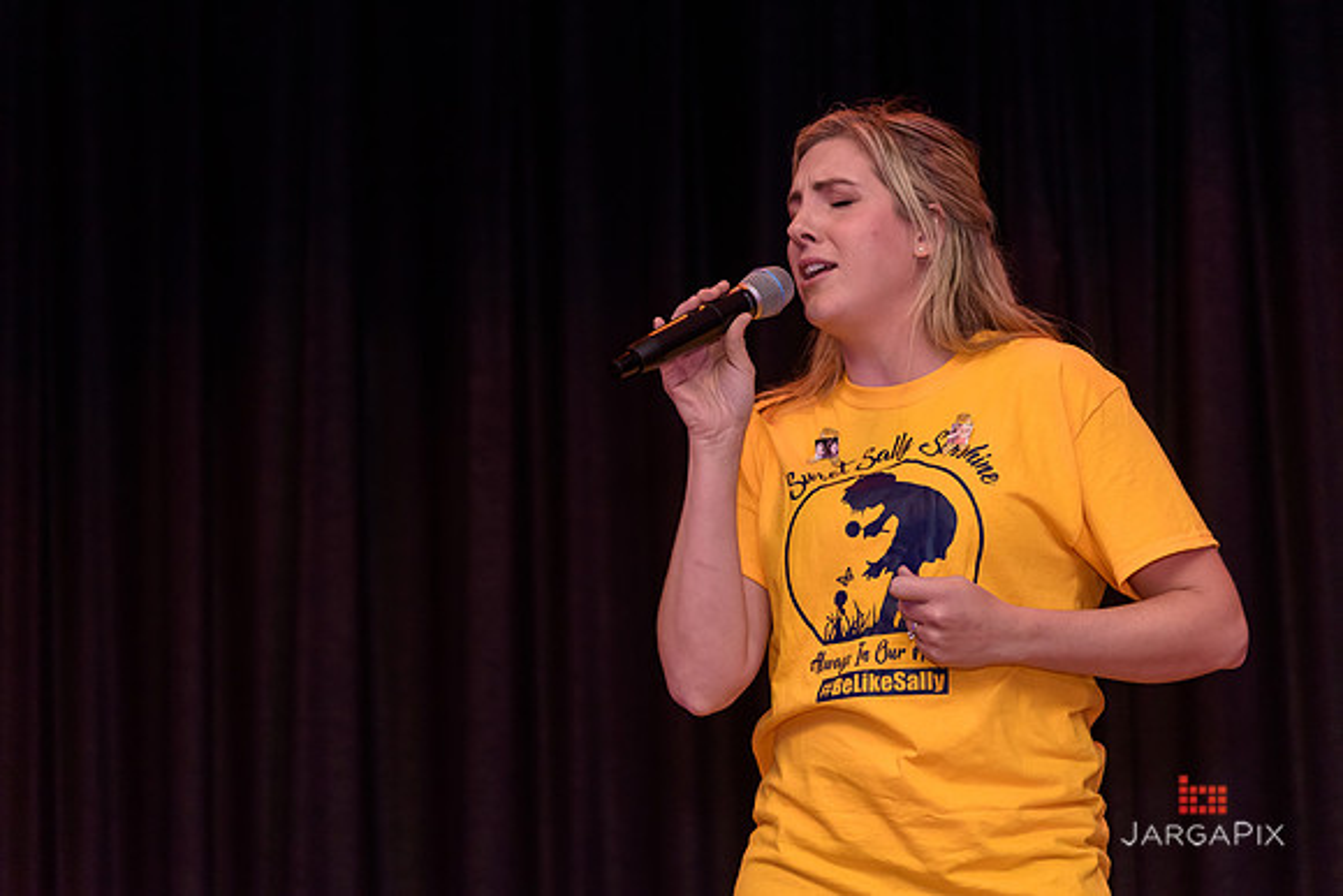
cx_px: 672
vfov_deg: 11.4
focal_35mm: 120
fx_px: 4478
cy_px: 448
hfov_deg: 17.1
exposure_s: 1/125
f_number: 4
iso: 2000
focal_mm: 120
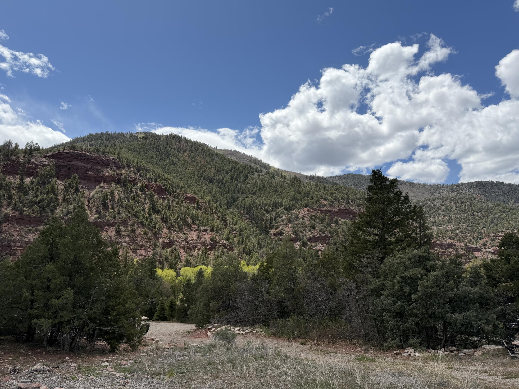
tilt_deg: +9.7
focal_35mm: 24
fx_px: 360
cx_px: 260
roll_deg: -1.0
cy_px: 194
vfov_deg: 56.8
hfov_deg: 71.6
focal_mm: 6.76
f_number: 1.78
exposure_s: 1/5714
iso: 80
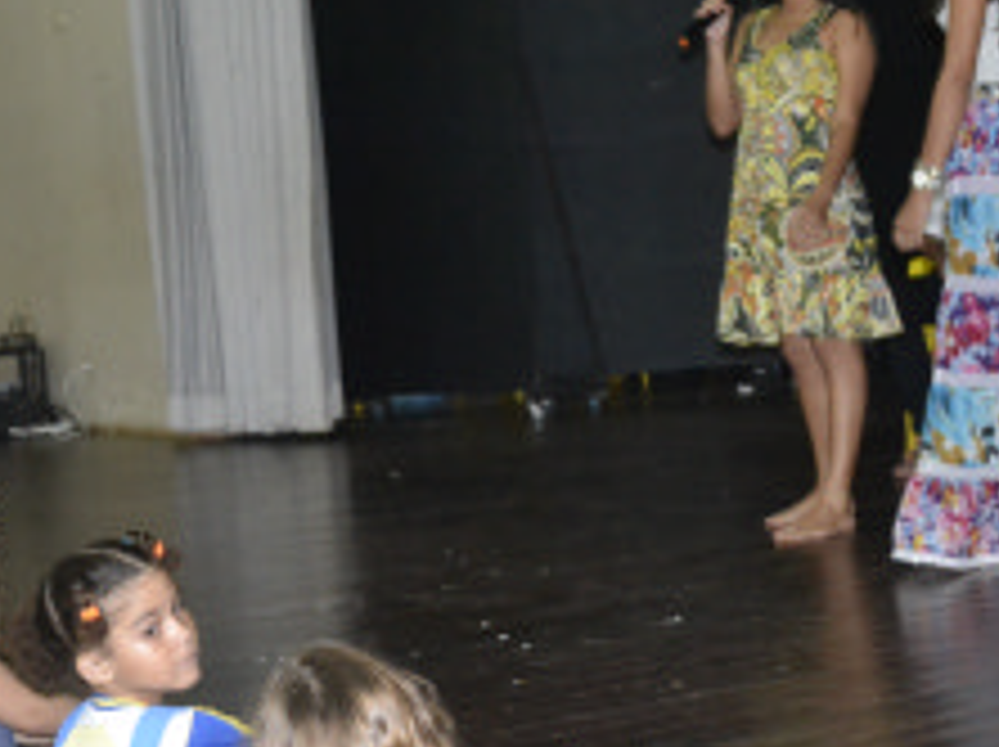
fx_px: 2623
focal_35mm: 91
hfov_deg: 21.6
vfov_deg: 16.2
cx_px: 558
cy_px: 290
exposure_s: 1/60
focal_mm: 28
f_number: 4
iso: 3200
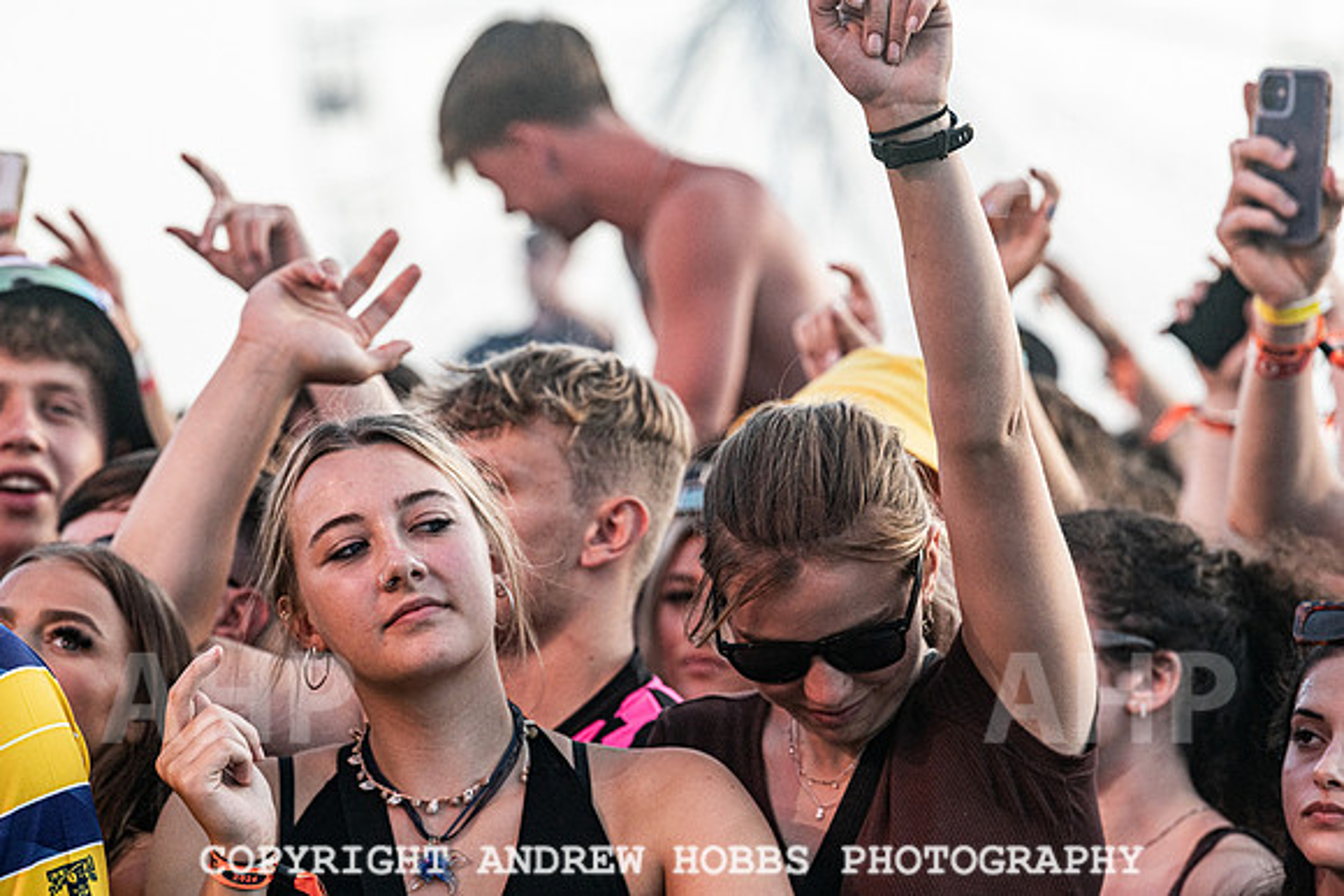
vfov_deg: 6.9
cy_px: 448
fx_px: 7468
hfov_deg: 10.3
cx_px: 672
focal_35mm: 200
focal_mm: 200
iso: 320
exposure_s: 1/1600
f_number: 5.6
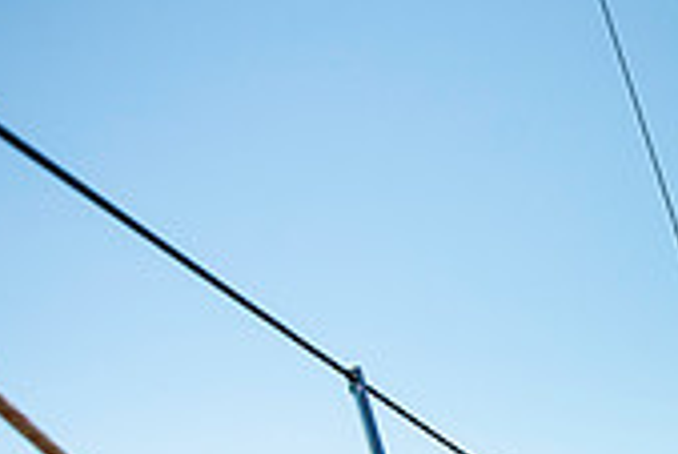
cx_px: 851
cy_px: 673
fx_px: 980
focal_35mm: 52
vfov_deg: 21.9
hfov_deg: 31.0
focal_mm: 15
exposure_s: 1/3200
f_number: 5.6
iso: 400
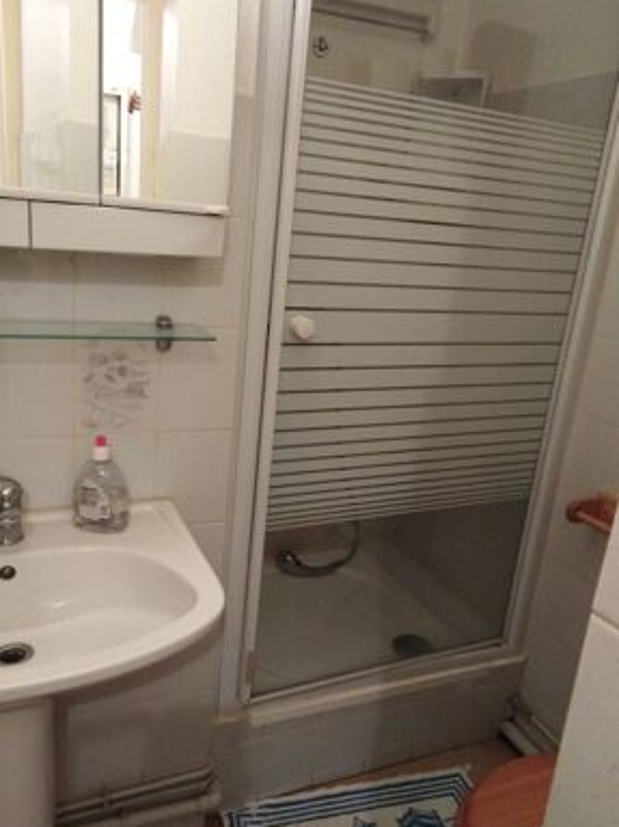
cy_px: 422
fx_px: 692
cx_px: 276
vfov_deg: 61.7
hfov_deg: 48.1
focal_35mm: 29
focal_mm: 3.46
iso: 712
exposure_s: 1/20
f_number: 2.2
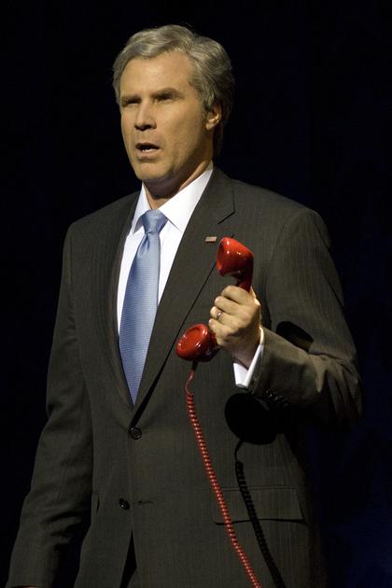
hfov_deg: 8.7
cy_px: 294
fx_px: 2572
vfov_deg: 13.0
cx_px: 196
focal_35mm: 158
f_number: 2.8
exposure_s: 1/125
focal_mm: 105
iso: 800
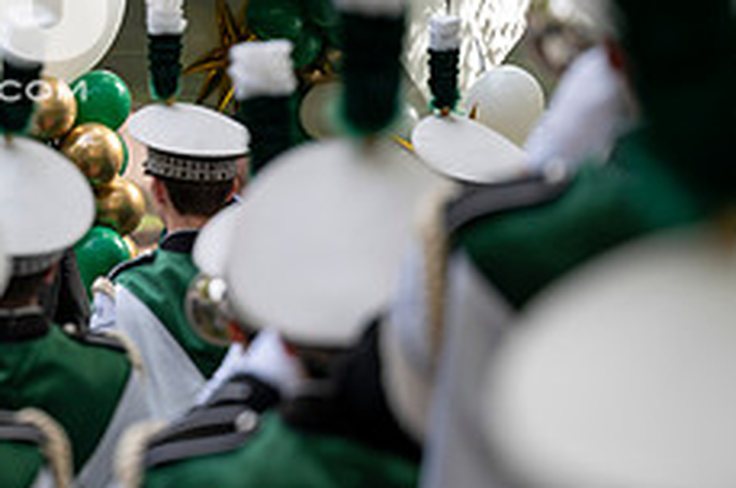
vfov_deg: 5.6
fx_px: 5022
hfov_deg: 8.3
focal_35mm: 246
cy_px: -26
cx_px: -135
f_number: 2.8
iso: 160
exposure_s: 1/500
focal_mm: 97
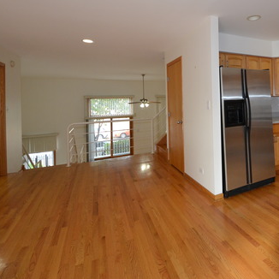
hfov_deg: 70.0
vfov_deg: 73.2
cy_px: 101
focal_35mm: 20
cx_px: 208
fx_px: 182
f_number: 7.1
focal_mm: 8
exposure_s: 1/60
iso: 800
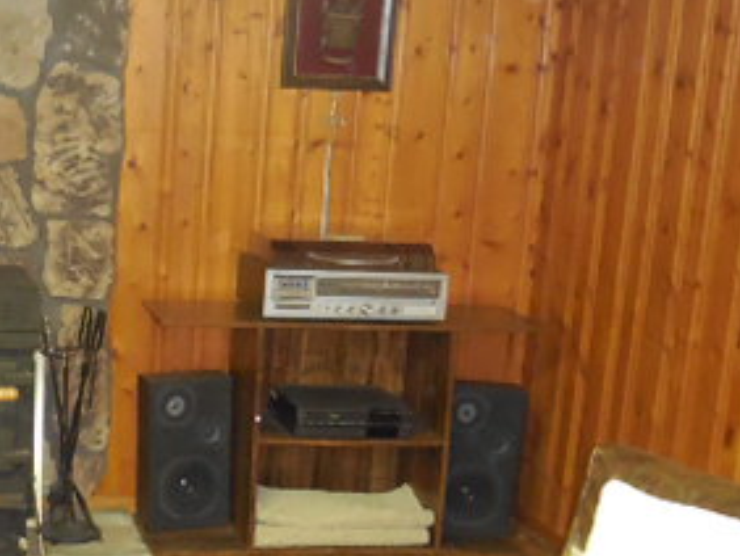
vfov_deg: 21.6
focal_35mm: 68
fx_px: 1455
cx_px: 16
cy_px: 349
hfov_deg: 27.1
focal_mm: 5.3
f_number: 3.8
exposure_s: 1/25
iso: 1250
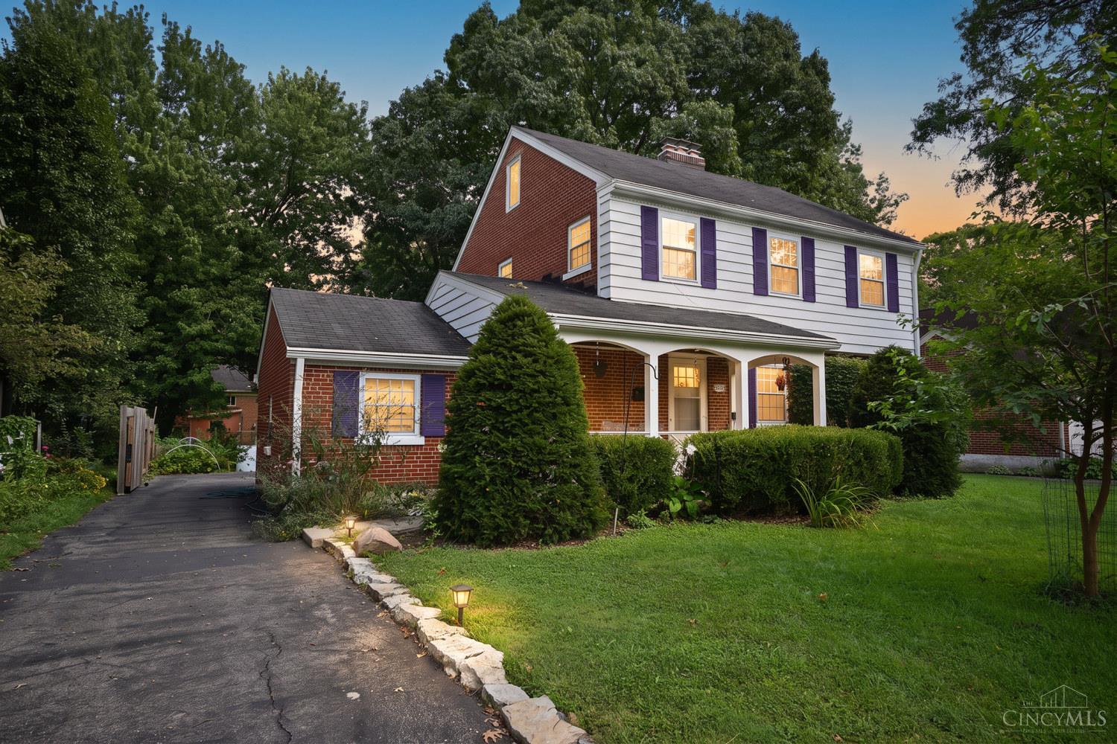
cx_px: 558
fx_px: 636
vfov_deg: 60.7
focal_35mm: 20
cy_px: 372
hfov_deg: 82.6
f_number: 5
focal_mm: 20.5
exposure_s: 1/250
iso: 200
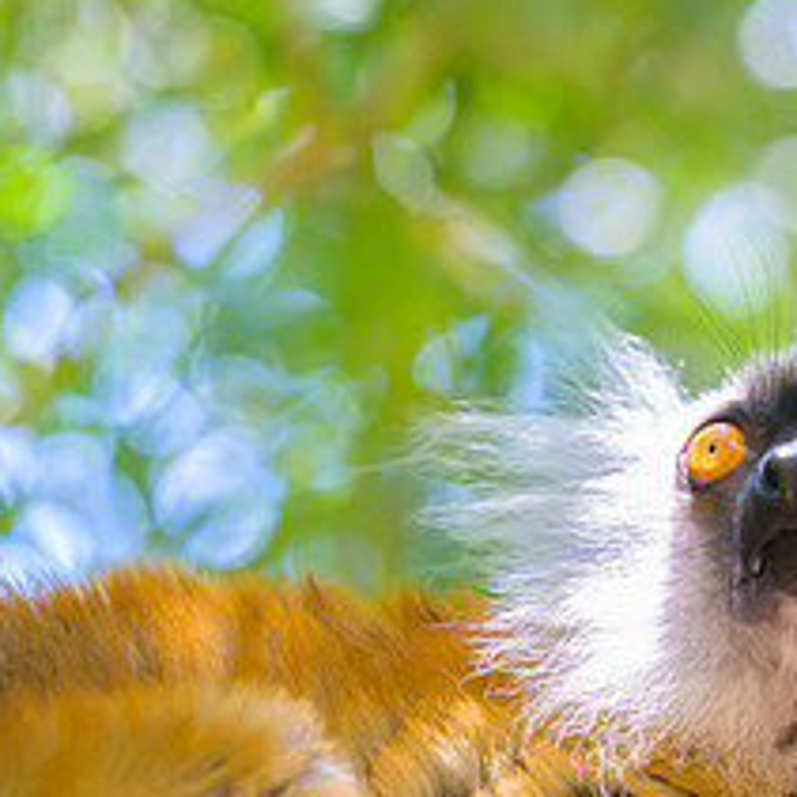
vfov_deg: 8.0
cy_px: 634
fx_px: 5679
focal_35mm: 218
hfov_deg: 8.0
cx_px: 480
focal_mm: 86
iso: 2500
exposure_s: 1/640
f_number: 4
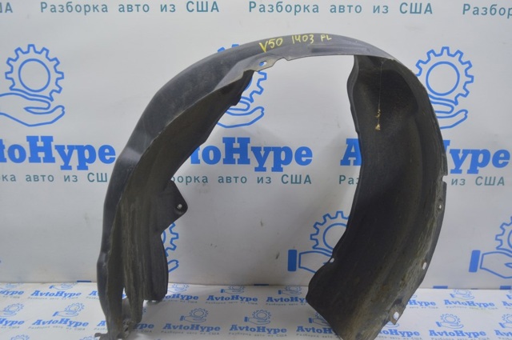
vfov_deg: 41.6
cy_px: 170
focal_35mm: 32
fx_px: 447
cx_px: 256
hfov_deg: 59.6
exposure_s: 1/20
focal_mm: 21
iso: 400
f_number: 5.6
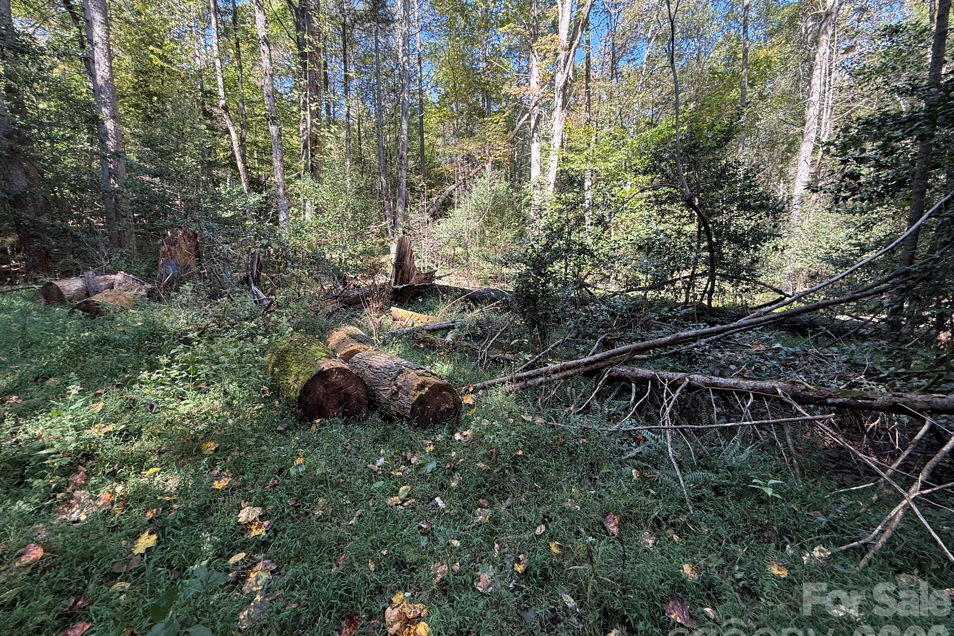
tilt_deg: -5.1
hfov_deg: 100.4
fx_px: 397
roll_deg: +1.5
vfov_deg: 77.3
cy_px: 308
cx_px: 465
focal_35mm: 15
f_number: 2.2
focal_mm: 2.22
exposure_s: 1/99
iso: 80
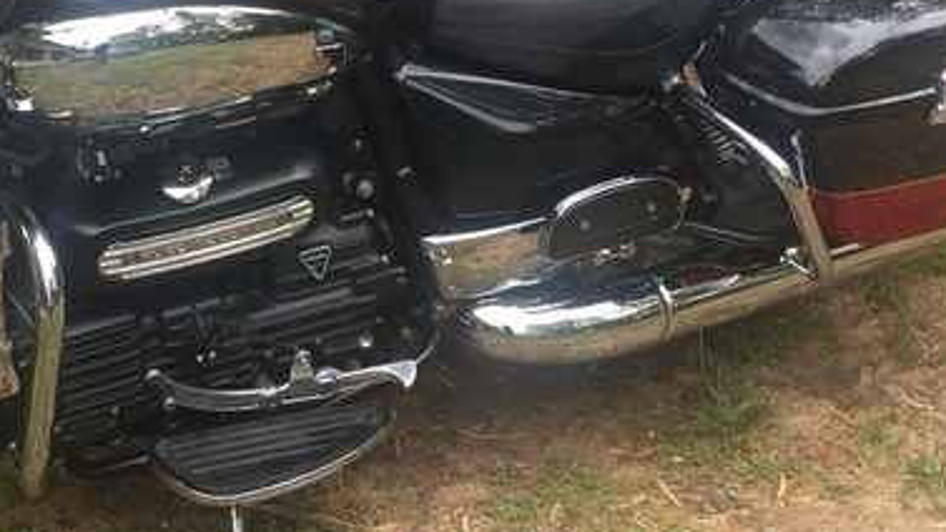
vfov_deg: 17.9
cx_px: 216
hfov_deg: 30.8
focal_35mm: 67
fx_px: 1681
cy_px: 156
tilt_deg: -22.2
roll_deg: +1.8
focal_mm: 4.15
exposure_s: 1/260
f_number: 2.2
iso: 32
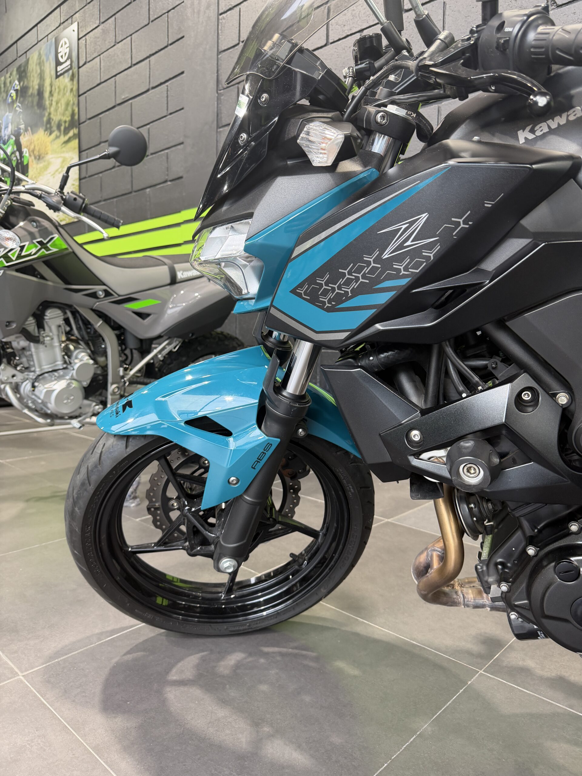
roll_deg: -1.5
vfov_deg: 71.6
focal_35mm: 24
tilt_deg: -3.4
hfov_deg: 56.8
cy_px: 388
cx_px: 291
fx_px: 538
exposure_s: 1/50
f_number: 1.78
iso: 160
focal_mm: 6.76
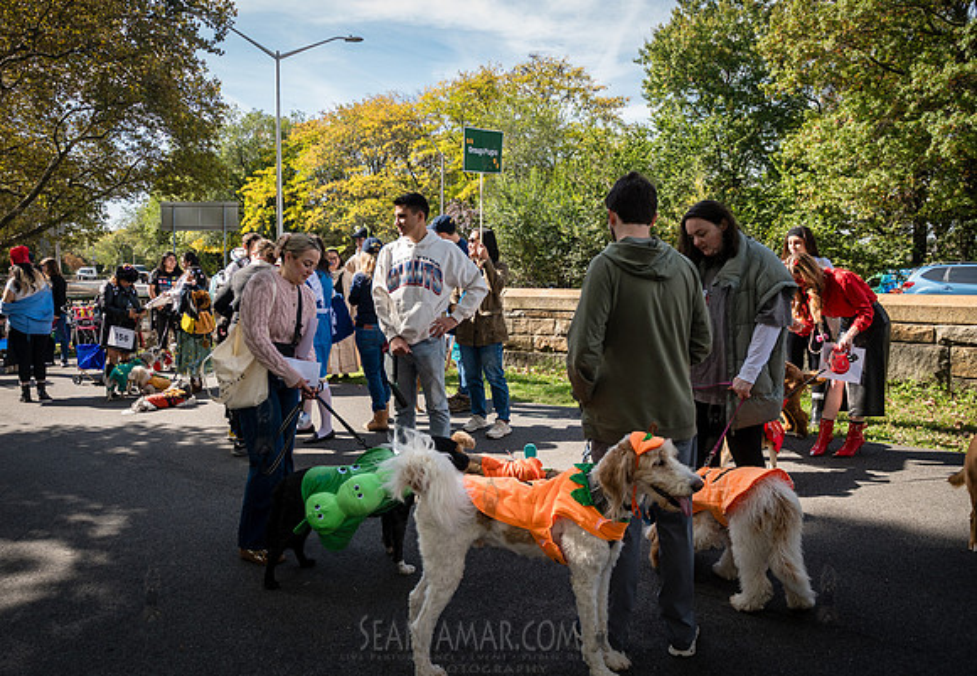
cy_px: 310
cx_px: 428
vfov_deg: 49.5
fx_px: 732
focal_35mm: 27
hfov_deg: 67.2
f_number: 5
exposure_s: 1/2500
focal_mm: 24
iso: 1000
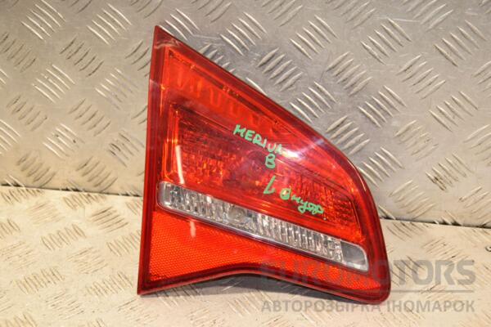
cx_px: 246
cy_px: 164
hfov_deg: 26.0
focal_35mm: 78
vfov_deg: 17.5
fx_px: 1064
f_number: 5.6
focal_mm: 52
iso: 800
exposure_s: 1/200
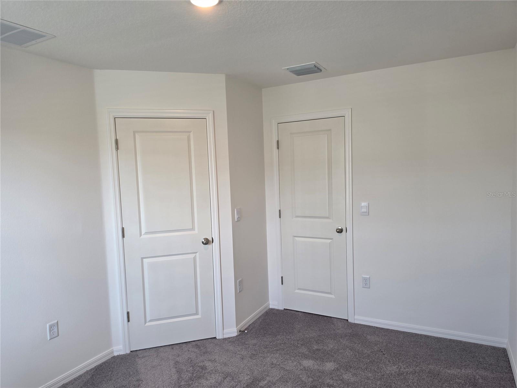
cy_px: 194
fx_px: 344
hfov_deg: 73.9
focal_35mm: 23
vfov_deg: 58.9
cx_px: 258
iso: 80
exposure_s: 1/120
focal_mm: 6.5
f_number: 1.4
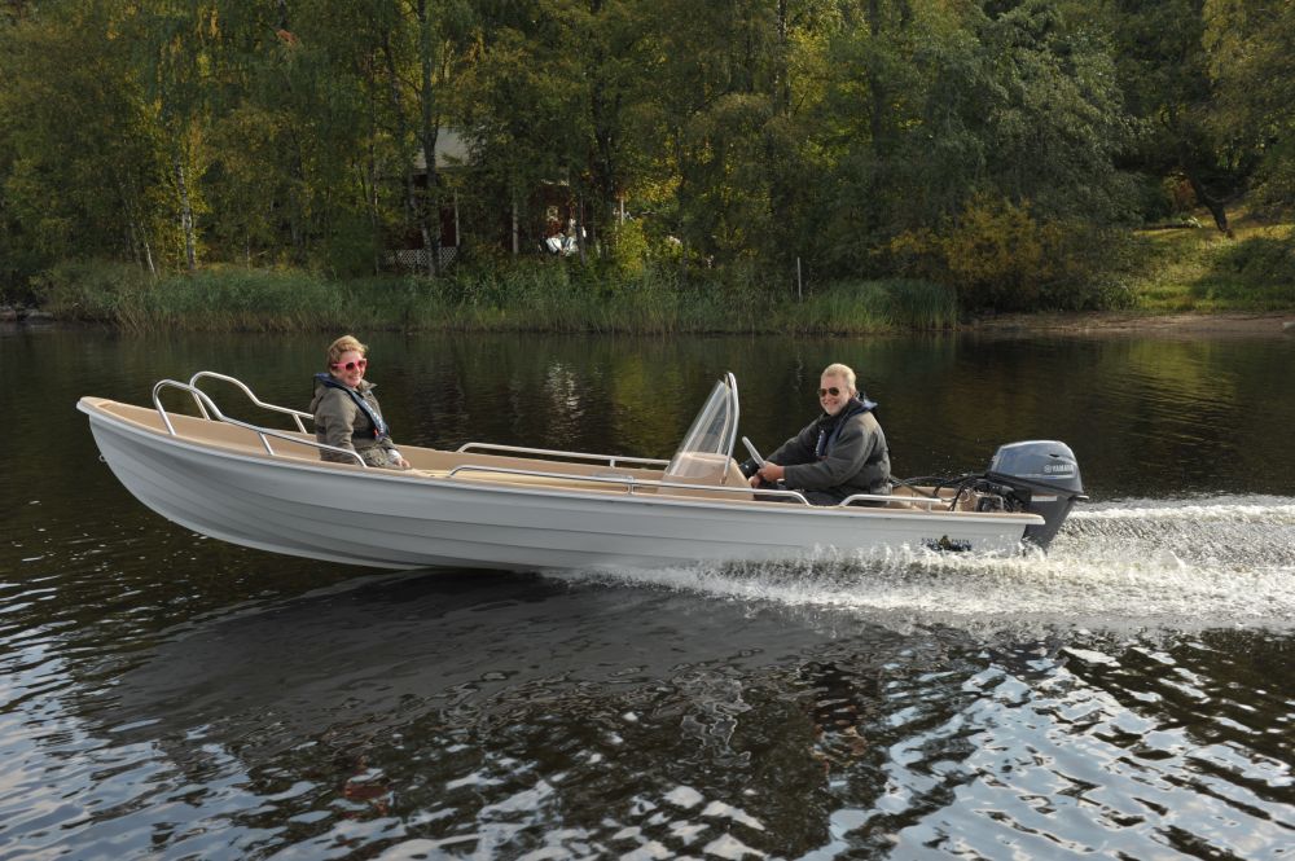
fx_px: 1617
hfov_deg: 43.6
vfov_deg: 29.8
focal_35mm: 45
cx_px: 648
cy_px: 430
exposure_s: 1/1000
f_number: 5.6
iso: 400
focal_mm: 45
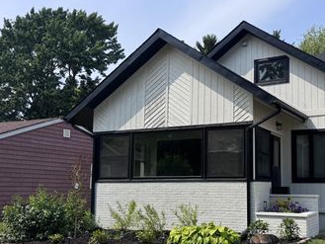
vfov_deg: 35.1
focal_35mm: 41
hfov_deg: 44.6
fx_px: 385
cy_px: 143
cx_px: 232
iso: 80
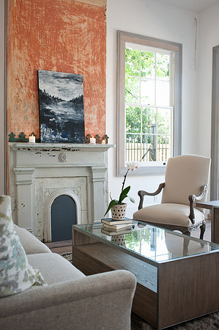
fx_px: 348
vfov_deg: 50.7
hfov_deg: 35.0
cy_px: 165
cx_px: 110
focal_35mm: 38
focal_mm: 38
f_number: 5.6
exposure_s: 1/125
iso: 640
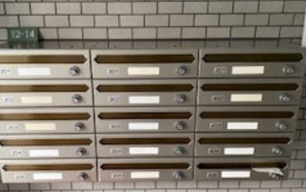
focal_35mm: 37
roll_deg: +0.1
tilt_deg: -18.8
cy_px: 111
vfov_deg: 34.4
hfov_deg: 52.7
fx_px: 309
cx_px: 149
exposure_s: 1/60
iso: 500
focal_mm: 4.25
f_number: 1.8
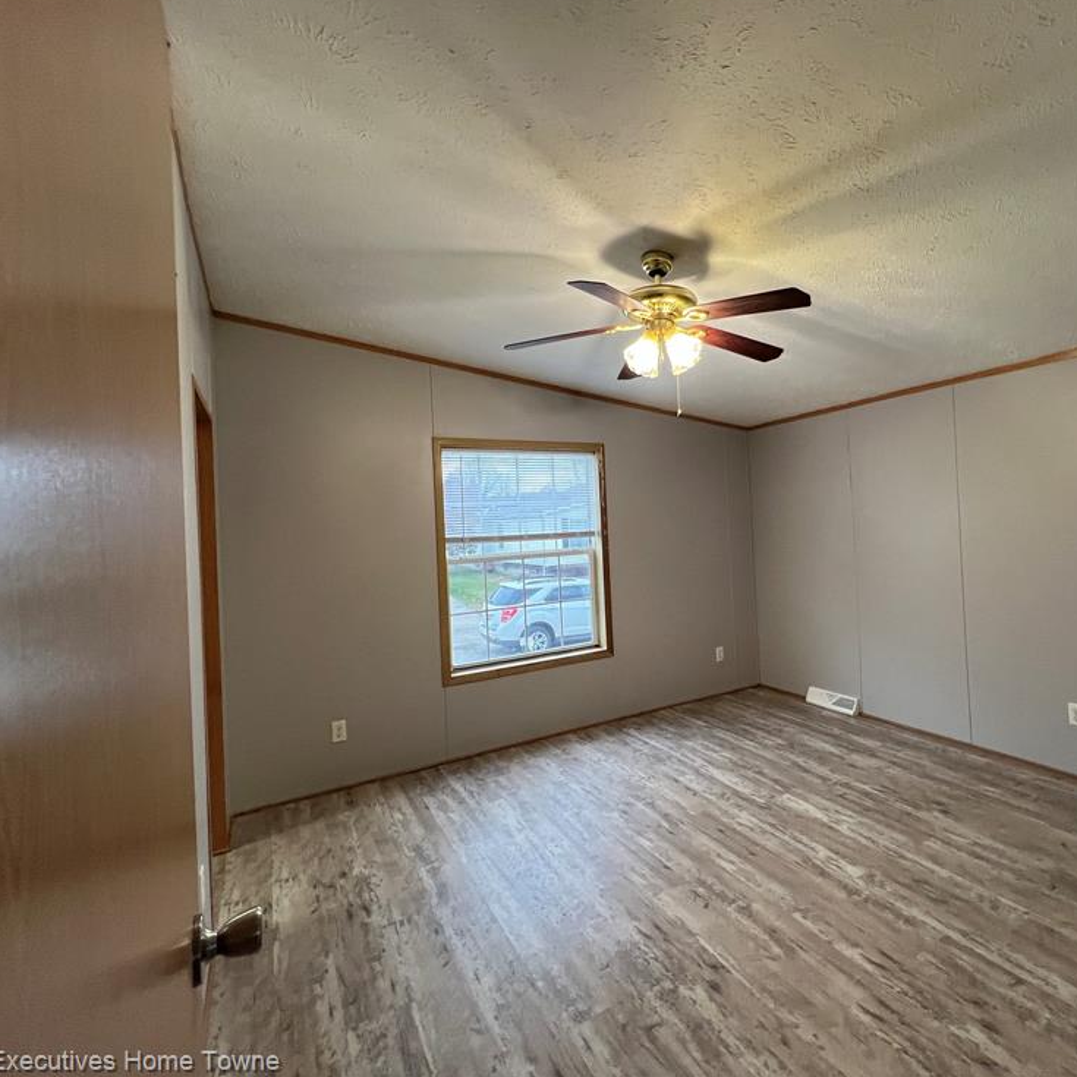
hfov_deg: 86.2
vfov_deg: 87.4
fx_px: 563
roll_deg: +2.5
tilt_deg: +0.4
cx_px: 652
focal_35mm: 16
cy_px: 517
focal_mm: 1.57
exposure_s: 1/120
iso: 200
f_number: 1.8
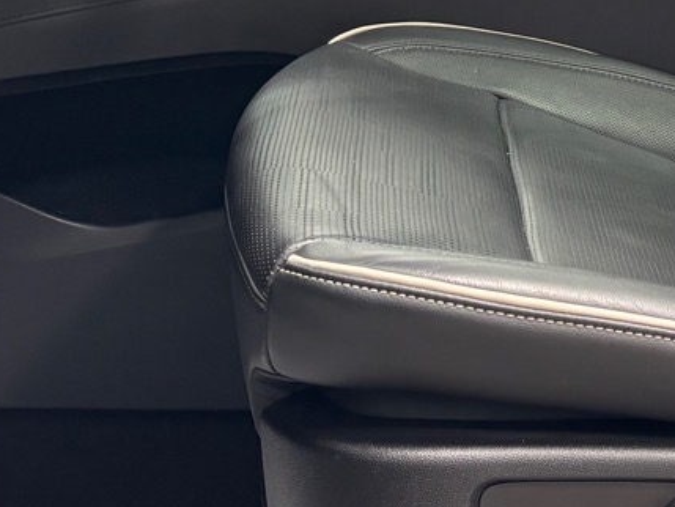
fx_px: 1892
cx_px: 507
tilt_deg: -4.3
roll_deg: -3.2
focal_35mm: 97
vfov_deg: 14.5
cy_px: -192
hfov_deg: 20.1
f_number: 1.6
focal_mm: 5.96
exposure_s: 1/60
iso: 125
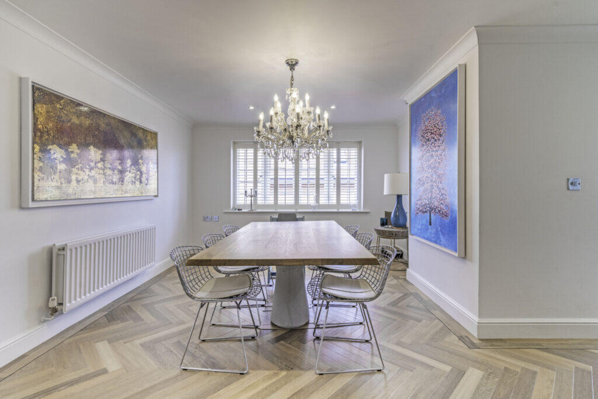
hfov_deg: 93.3
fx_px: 282
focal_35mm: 17
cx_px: 299
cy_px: 200
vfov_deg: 70.4
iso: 320
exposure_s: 1/8
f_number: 8
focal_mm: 17
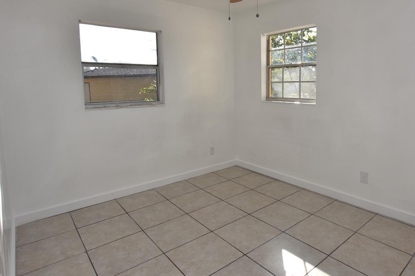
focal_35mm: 21
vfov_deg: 58.9
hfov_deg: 80.0
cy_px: 108
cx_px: 254
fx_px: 242
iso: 100
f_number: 5.6
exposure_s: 1/125
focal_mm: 10
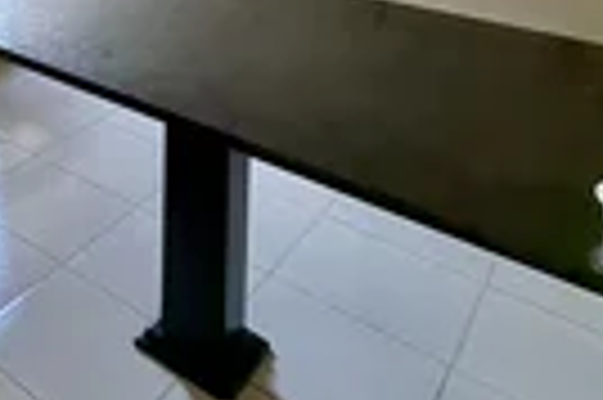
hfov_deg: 37.1
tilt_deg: -5.1
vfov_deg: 25.6
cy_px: -164
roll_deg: +0.8
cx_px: -94
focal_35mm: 42
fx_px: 703
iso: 500
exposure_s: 1/40
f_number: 2.2
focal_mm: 2.22
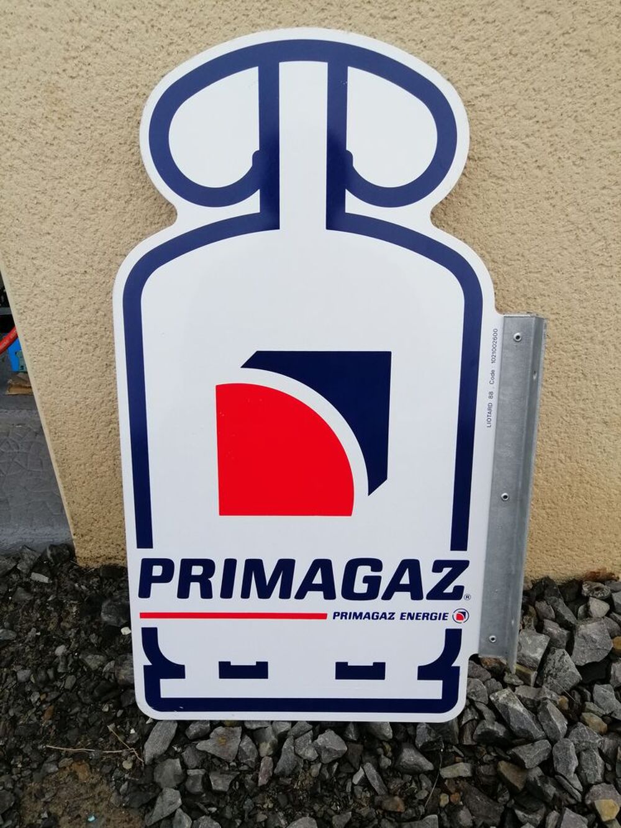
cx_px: 310
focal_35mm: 27
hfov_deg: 51.4
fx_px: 646
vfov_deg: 65.3
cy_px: 414
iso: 50
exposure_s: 1/186
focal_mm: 3.95
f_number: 1.8
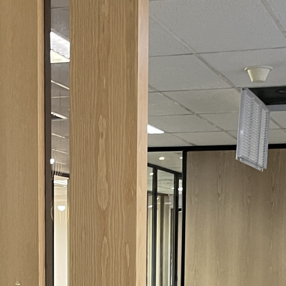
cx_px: 110
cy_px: 342
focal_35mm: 92
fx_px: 860
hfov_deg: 18.9
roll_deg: +0.1
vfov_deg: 18.0
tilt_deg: -8.2
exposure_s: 1/50
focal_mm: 5.1
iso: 200
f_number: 1.6
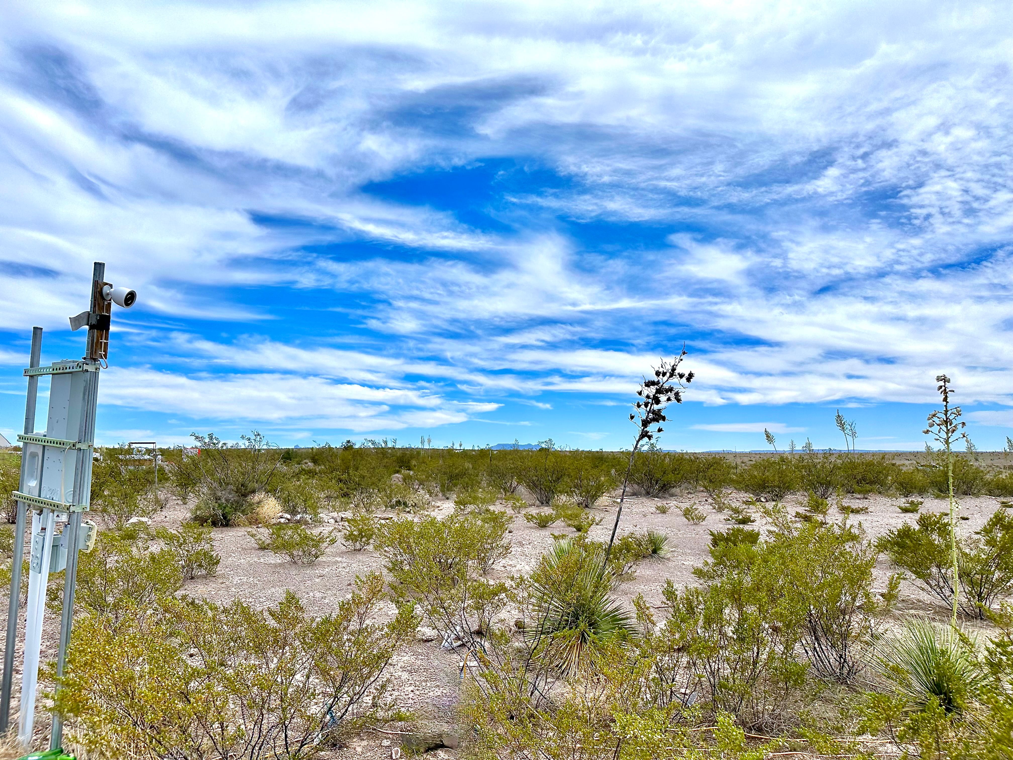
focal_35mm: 24
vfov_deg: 56.8
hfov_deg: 71.6
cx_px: 506
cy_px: 380
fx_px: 702
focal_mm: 6.86
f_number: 1.78
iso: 80
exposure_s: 1/12048
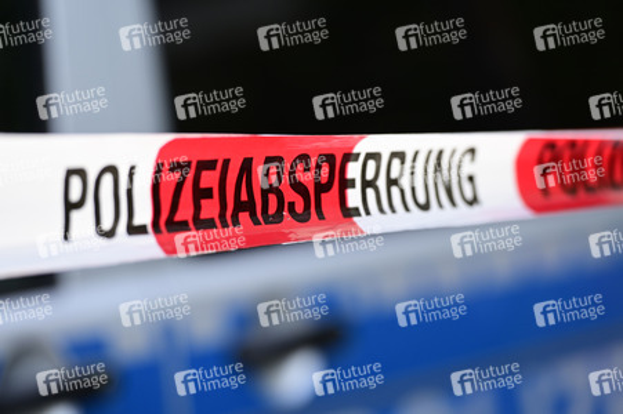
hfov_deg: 10.3
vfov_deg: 6.9
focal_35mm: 200
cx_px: 312
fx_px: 3458
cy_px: 207
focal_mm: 200
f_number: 4
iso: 900
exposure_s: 1/320
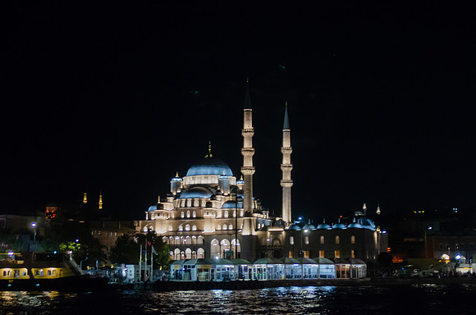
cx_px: 238
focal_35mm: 62
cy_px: 158
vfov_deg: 21.7
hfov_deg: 32.3
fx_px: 822
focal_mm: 40
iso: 2500
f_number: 2.8
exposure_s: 1/80
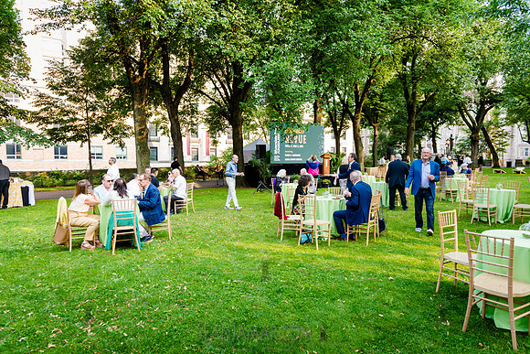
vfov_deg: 53.2
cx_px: 265
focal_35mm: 24
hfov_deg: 73.7
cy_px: 177
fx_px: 353
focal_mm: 24
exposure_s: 1/250
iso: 500
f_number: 3.5
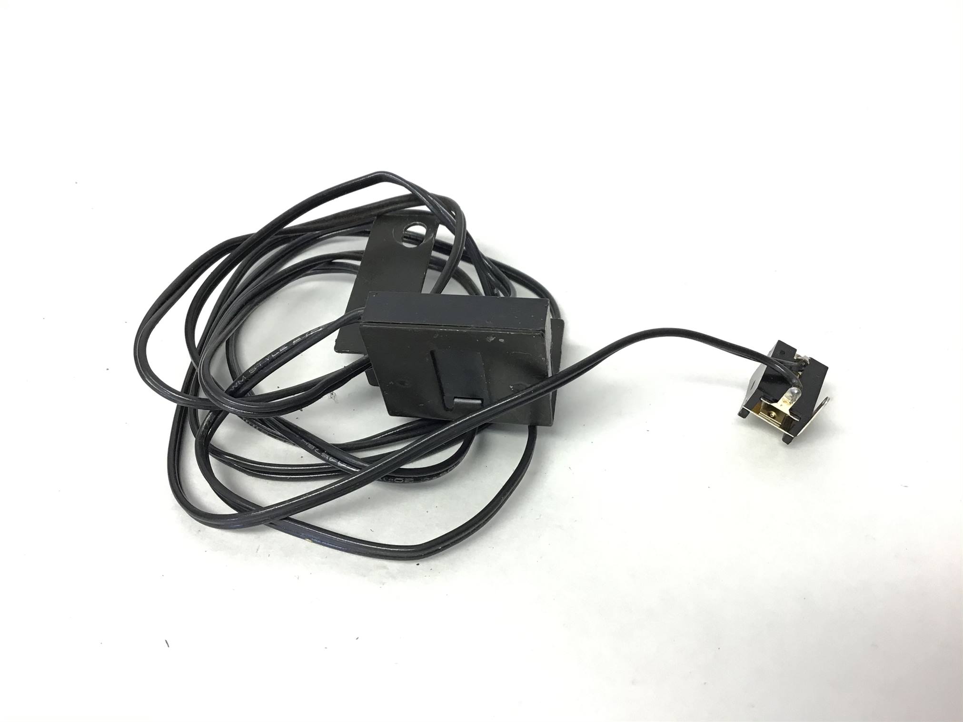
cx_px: 482
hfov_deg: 58.4
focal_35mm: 31
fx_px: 862
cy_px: 361
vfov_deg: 45.4
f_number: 2.4
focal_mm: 3.3
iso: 50
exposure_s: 1/33
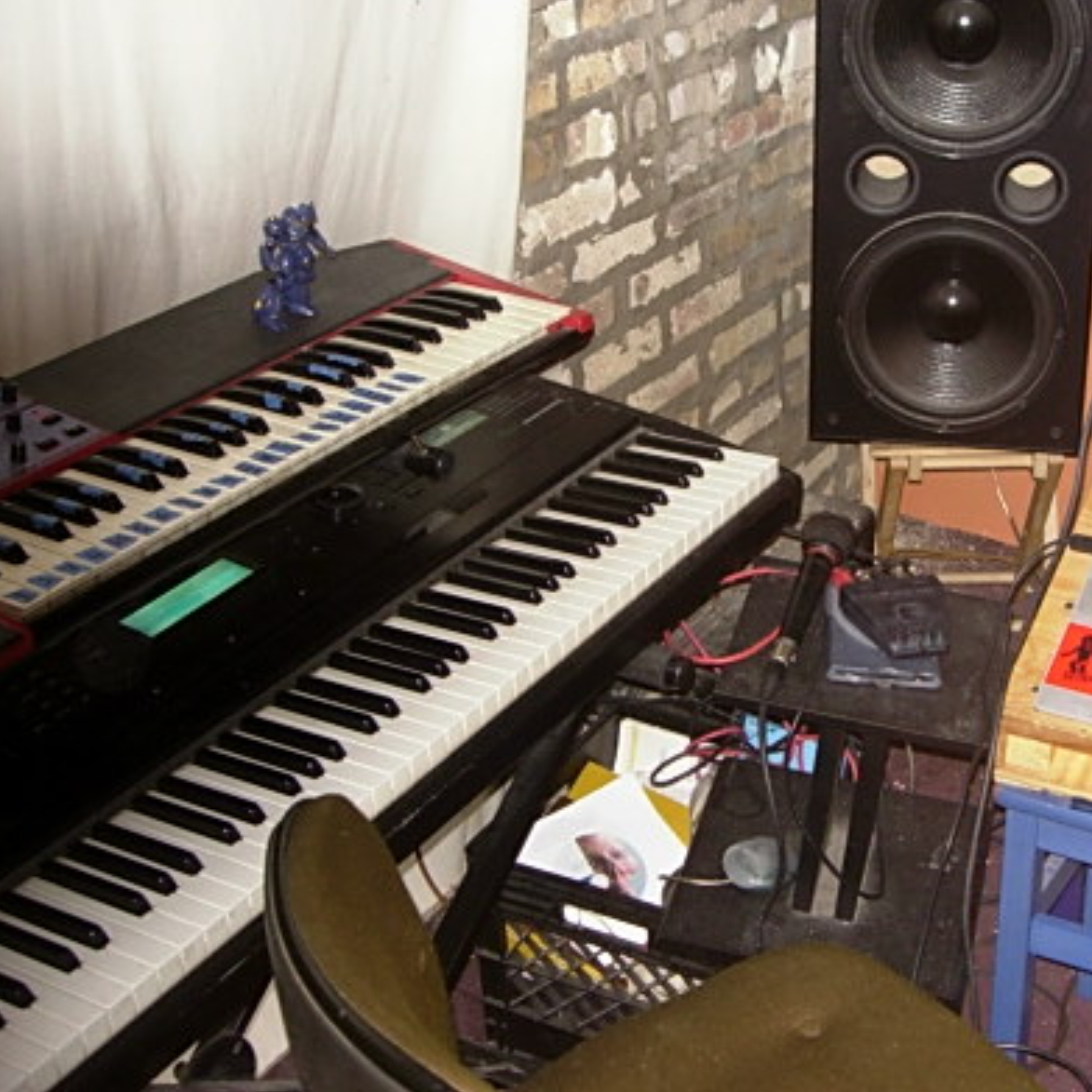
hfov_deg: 30.7
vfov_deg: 31.0
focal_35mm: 55
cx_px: 782
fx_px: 1963
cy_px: 466
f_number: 2.8
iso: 145
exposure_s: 1/117
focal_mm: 7.8
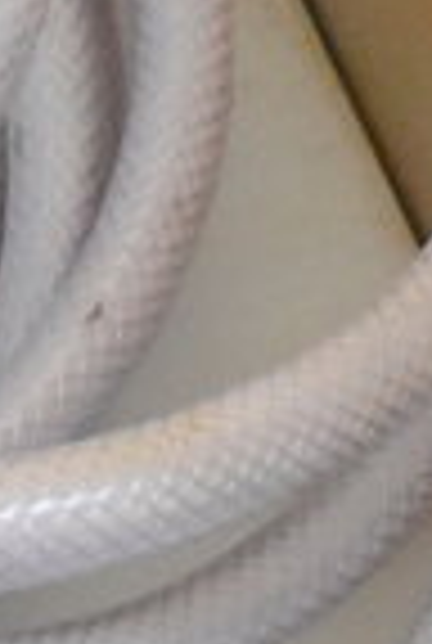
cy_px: -989
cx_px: 702
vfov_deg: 5.4
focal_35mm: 364
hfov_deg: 3.8
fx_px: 6520
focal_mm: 38
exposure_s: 1/160
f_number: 6.3
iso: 6400
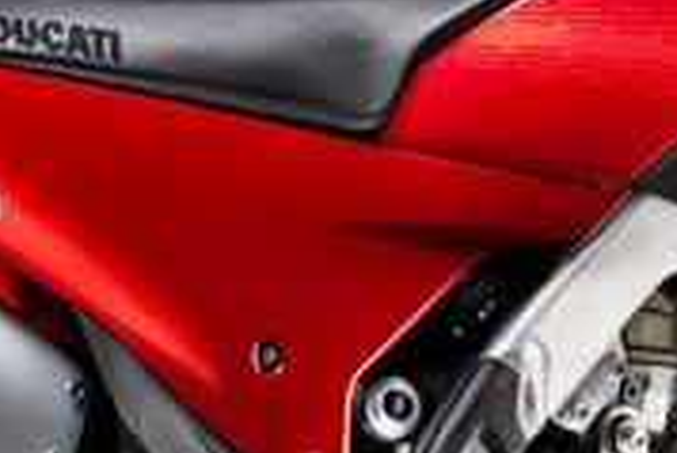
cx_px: 369
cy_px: 472
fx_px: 14981
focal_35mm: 796
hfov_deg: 2.6
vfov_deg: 1.7
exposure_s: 1/160
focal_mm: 105
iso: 100
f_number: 11
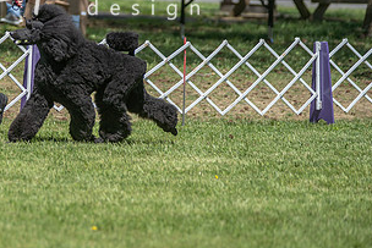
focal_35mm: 286
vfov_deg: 4.8
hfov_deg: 7.2
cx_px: 48
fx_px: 2957
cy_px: 46
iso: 125
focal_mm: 150
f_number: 2.8
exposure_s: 1/1600
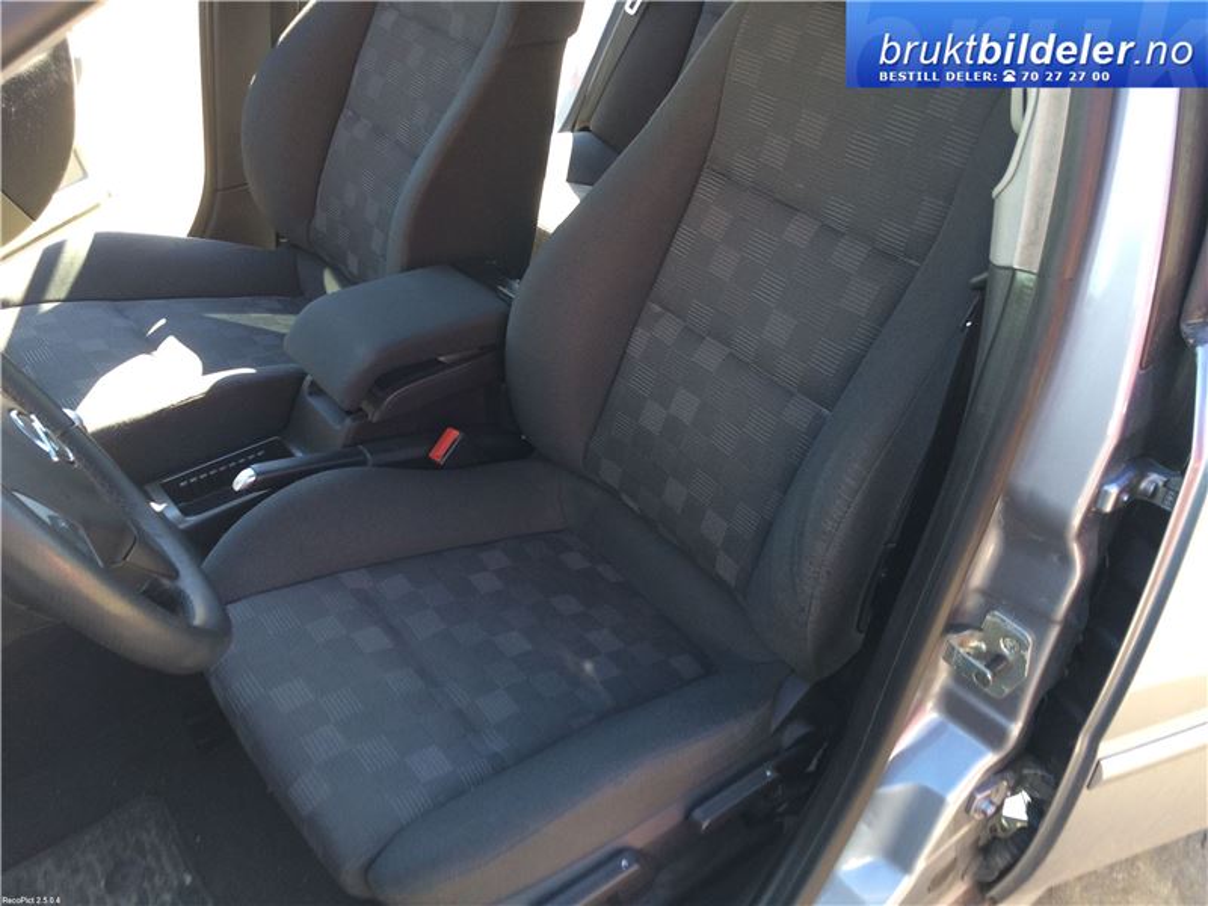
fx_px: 1012
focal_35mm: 29
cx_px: 604
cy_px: 453
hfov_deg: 61.7
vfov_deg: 48.2
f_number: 2.2
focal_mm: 4.15
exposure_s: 1/60
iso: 40
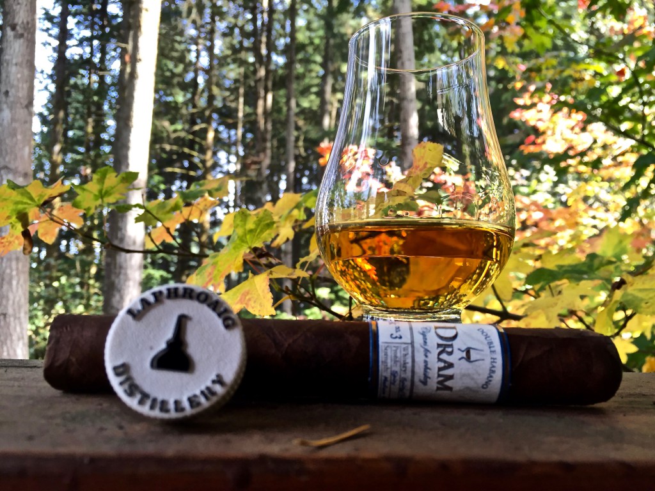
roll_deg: -1.1
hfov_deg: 61.7
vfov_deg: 48.2
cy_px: 246
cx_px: 328
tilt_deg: +5.2
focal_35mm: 29
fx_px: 549
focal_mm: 4.15
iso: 50
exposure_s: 1/120
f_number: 2.2
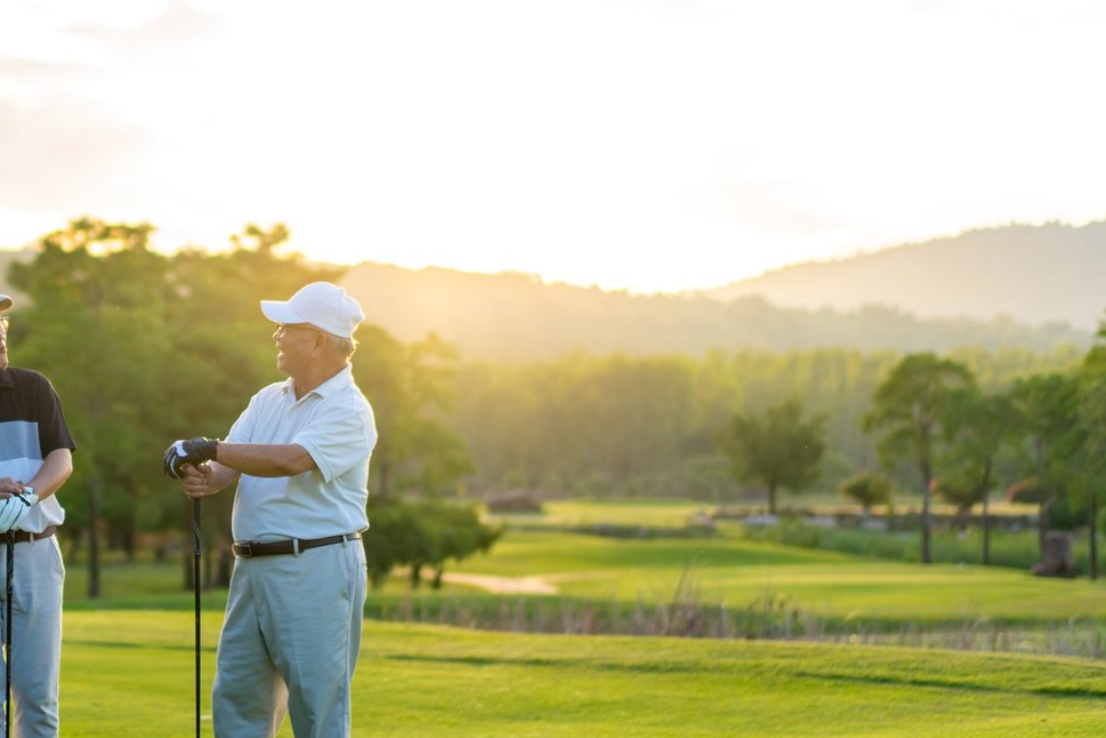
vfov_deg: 12.6
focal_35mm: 109
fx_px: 3348
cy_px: 400
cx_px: 80
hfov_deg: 18.4
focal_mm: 55
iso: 125
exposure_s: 1/1250
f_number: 1.8
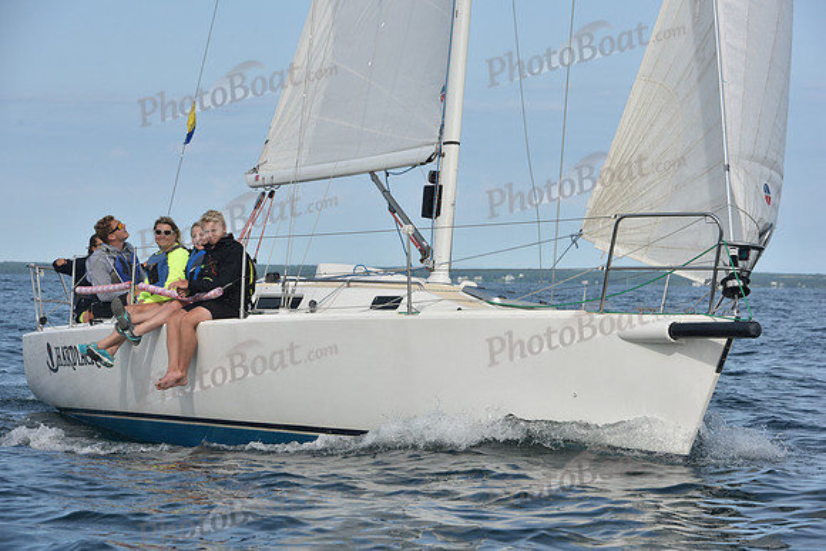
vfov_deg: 9.8
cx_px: 413
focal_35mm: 140
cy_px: 276
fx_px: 3213
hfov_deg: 14.7
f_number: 10
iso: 320
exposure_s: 1/1000
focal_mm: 140
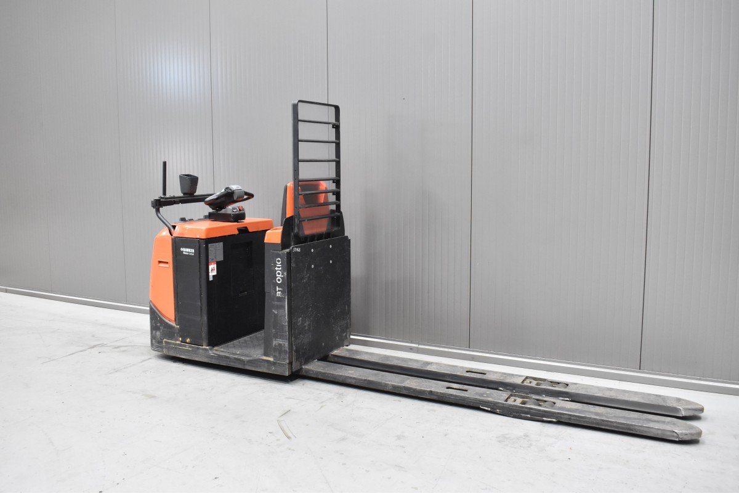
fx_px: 647
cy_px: 246
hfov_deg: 59.5
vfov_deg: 41.7
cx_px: 370
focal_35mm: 32
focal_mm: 21
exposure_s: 1/25
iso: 1600
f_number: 5
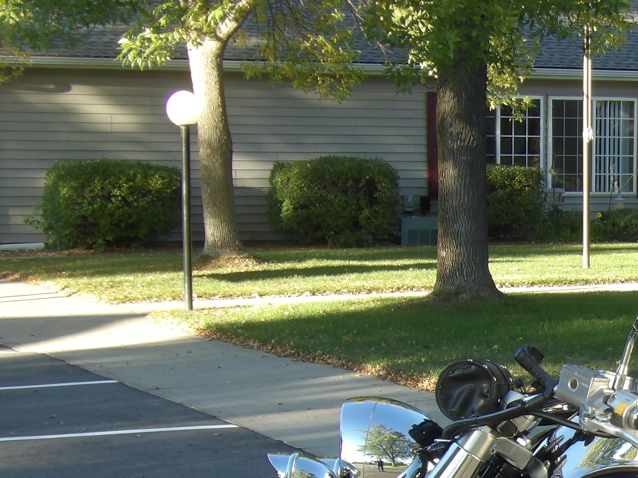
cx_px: 725
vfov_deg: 12.5
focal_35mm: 116
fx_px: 2138
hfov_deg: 16.4
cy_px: 534
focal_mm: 9.2
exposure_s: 1/51
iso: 100
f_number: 5.3
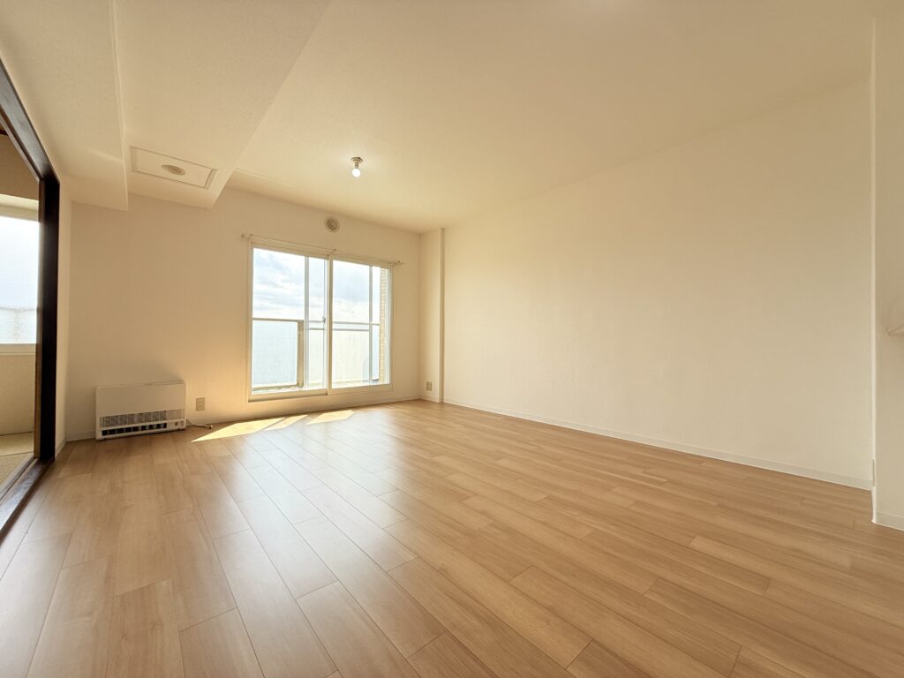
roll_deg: -0.8
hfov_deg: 102.1
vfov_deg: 85.7
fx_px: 366
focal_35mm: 14
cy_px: 339
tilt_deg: +0.9
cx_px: 452
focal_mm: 2.22
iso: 64
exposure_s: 1/328
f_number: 2.2
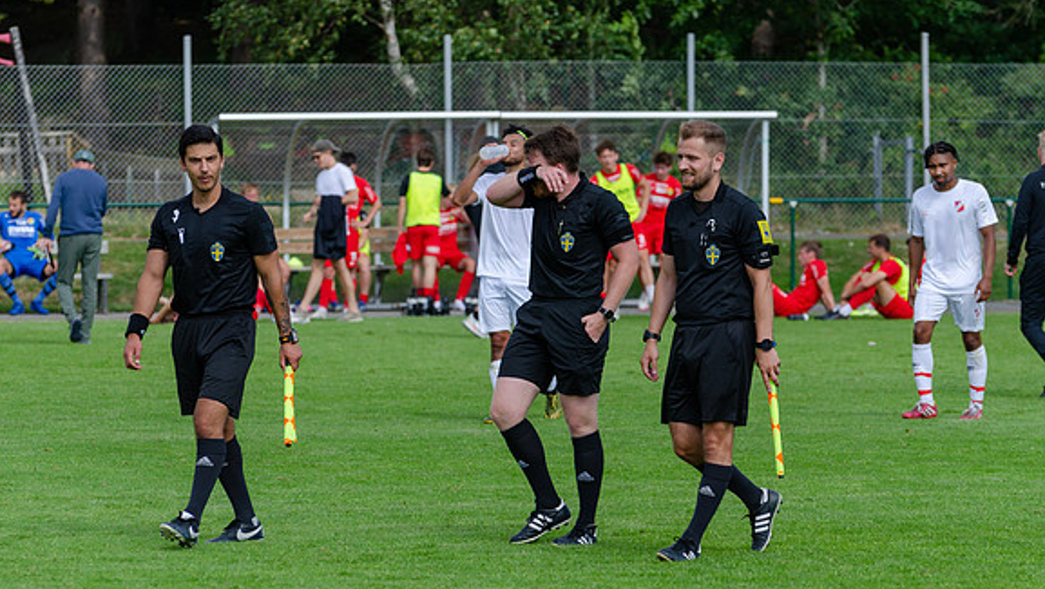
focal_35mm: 252
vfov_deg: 4.8
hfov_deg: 8.6
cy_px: 279
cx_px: 523
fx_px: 6985
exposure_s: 1/800
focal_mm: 155
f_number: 4.8
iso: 125
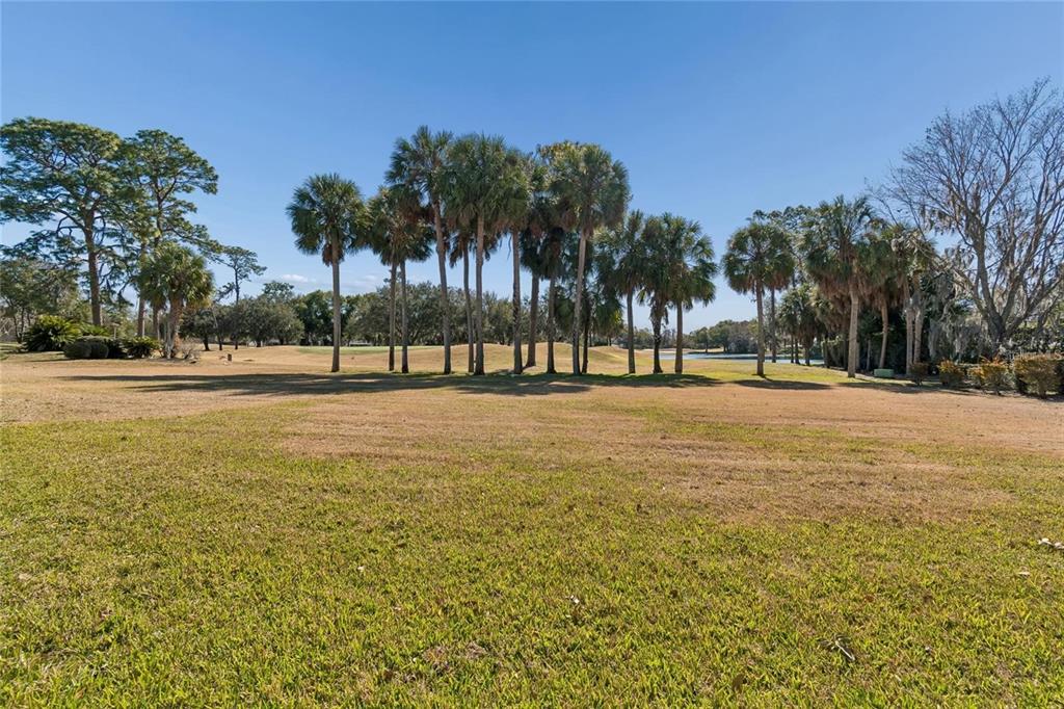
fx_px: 443
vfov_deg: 77.3
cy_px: 354
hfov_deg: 100.4
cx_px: 532
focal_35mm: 15
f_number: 7.1
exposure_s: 1/160
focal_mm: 10
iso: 100
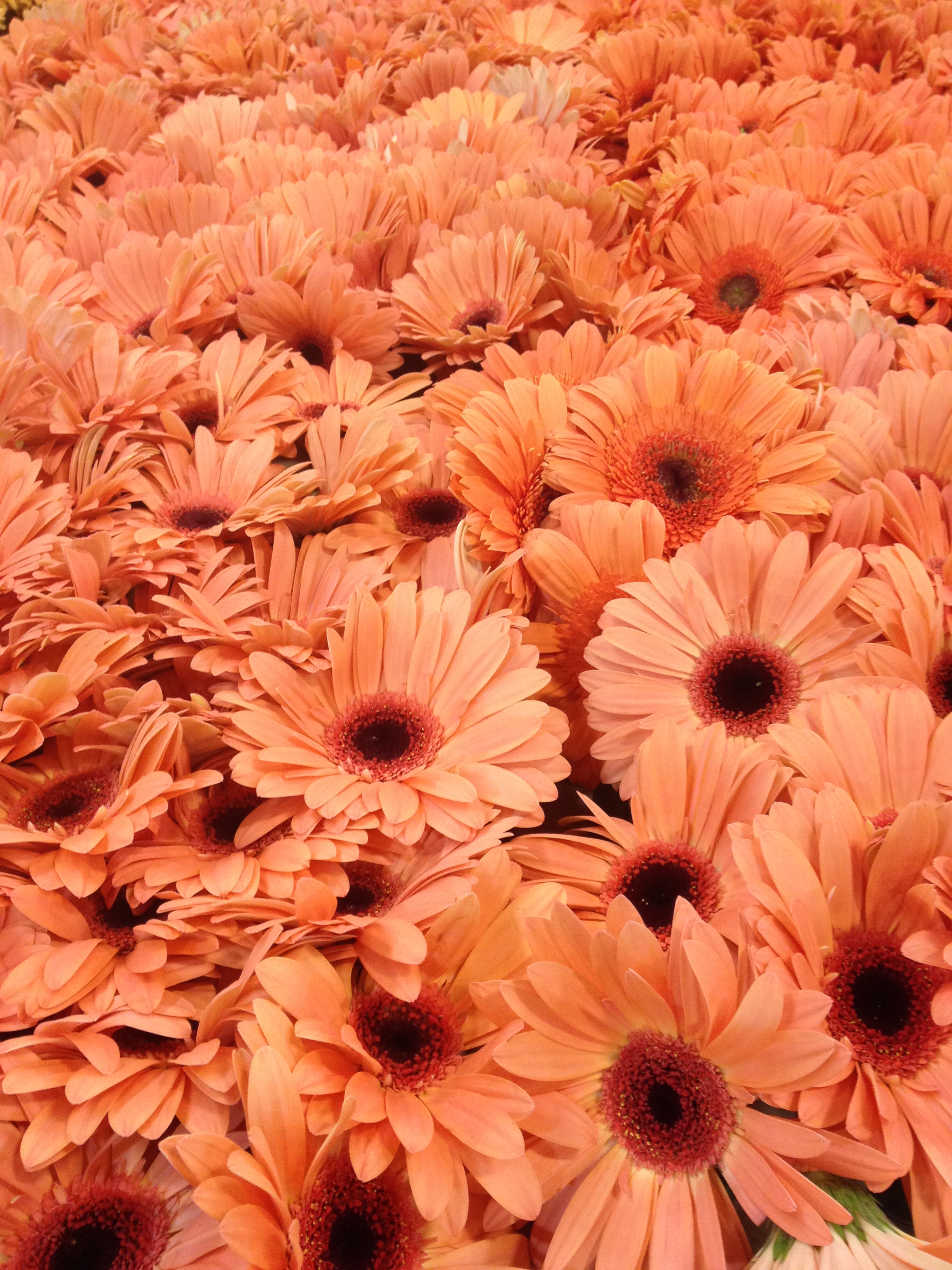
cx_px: 476
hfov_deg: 40.7
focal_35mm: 35
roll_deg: -0.3
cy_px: 635
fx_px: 1283
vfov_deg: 52.6
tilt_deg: -39.5
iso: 100
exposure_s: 1/20
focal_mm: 4.28
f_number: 2.4
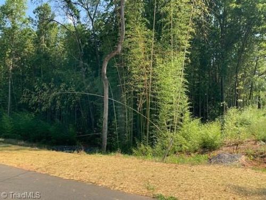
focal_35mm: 29
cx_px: 133
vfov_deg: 48.2
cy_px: 100
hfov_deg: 61.7
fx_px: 223
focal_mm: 3
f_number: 1.8
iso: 16
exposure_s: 1/568
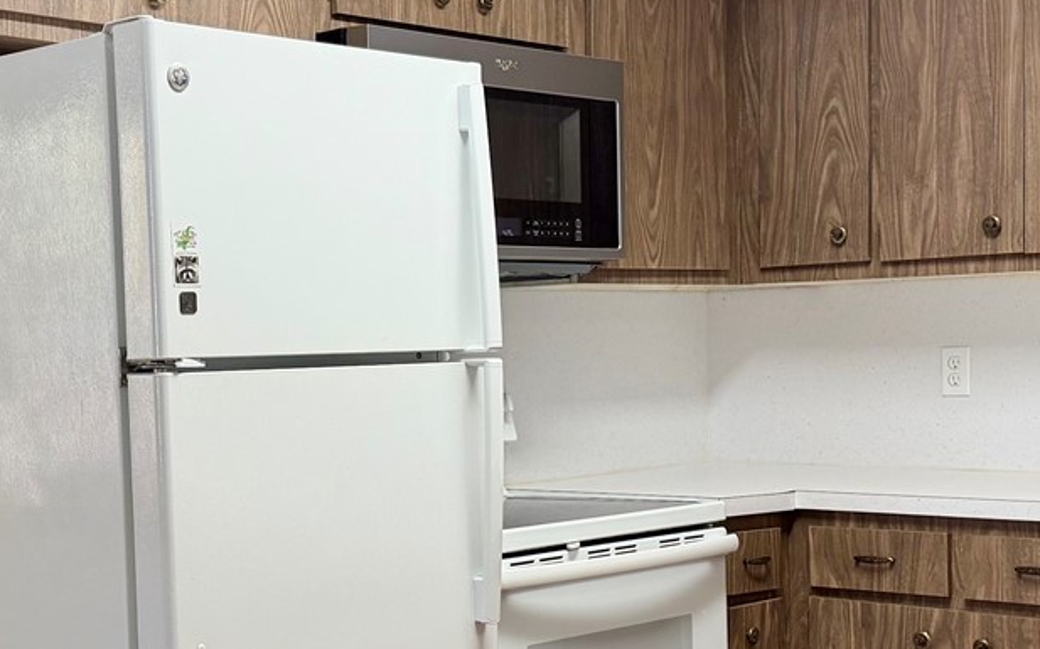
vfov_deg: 19.6
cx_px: 367
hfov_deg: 30.9
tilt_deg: -3.2
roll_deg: +1.3
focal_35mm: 66
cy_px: 430
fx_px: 1870
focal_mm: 6.76
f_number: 1.78
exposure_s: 1/120
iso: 160
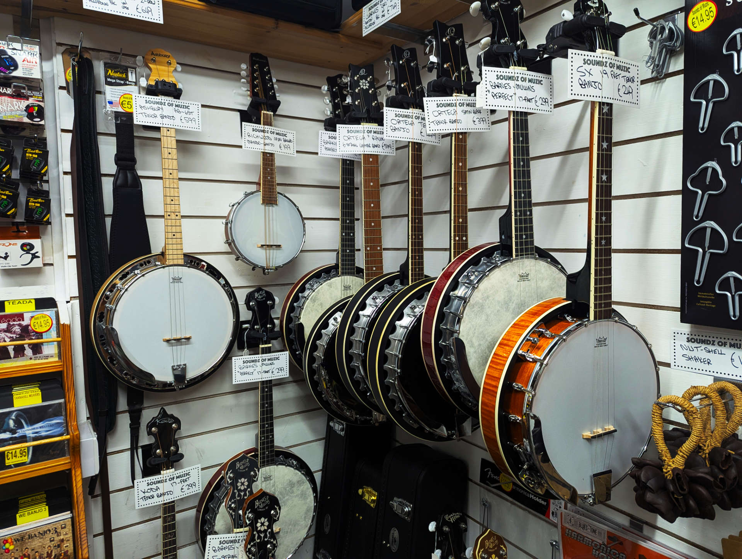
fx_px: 515
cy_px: 280
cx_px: 371
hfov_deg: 71.5
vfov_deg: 56.9
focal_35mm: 24
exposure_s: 1/100
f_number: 1.9
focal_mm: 6.8
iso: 149
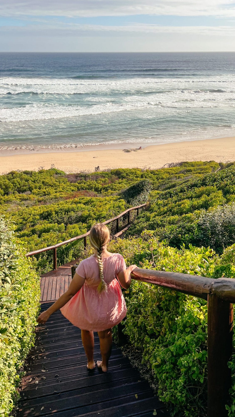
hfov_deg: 40.2
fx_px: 321
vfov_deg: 66.1
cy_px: 212
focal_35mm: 29
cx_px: 109
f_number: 1.5
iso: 50
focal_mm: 5.7
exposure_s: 1/3500
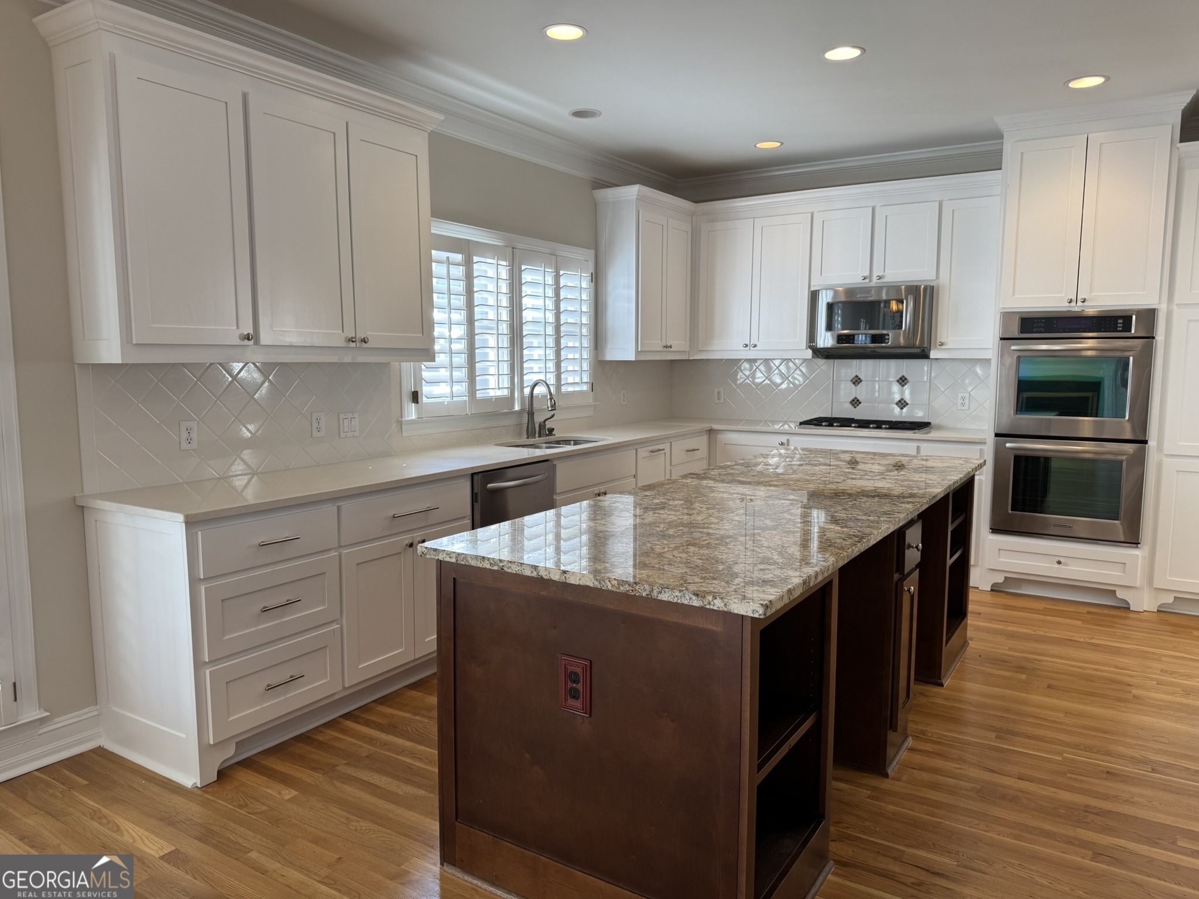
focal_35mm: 24
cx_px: 600
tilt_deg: -7.2
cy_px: 450
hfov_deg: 71.6
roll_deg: -0.6
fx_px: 831
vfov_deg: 56.8
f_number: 1.78
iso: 80
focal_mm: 6.76
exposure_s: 1/120
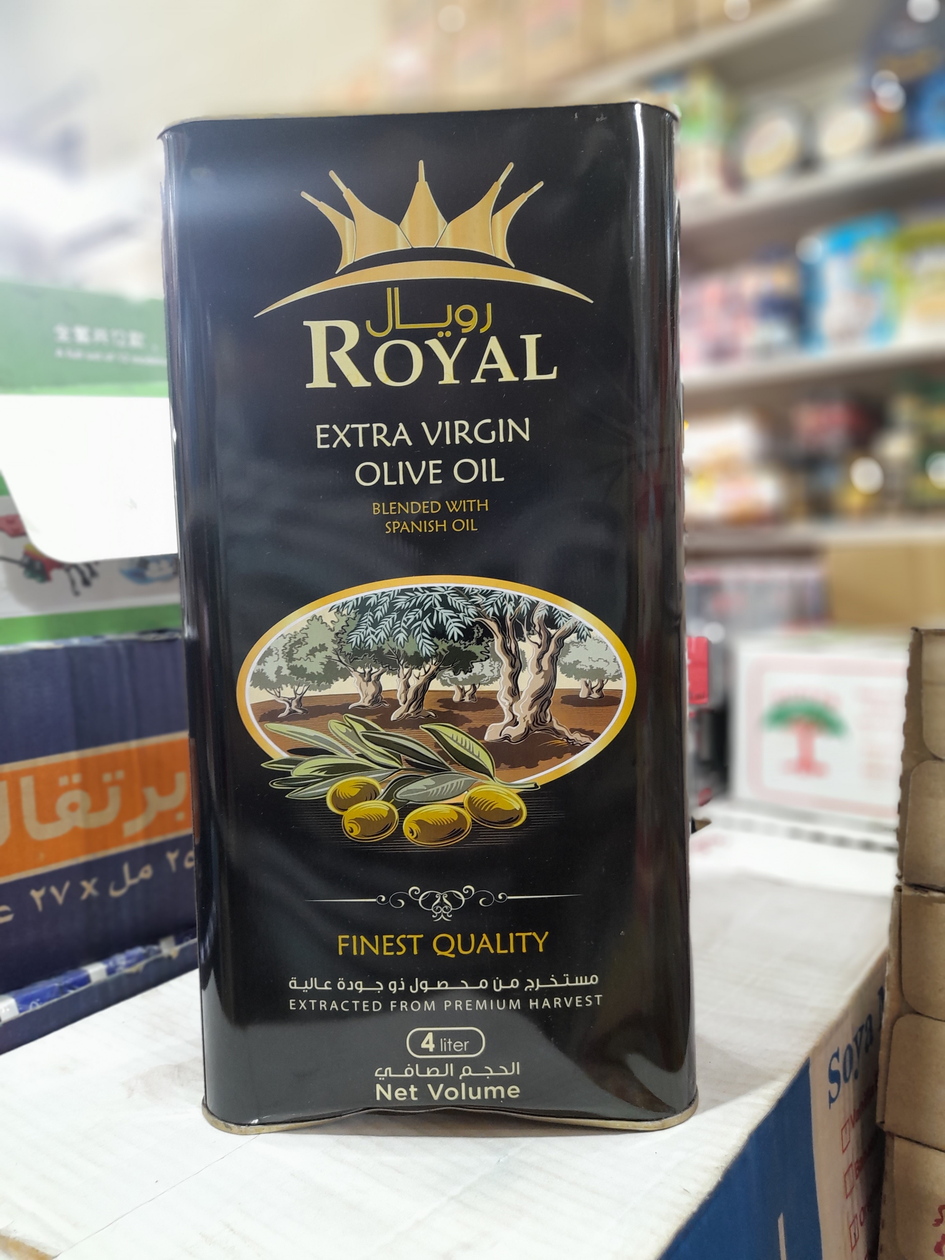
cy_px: 630
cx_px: 472
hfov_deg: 54.9
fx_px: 910
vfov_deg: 69.4
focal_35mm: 25
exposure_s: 1/50
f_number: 2
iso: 200
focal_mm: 4.6
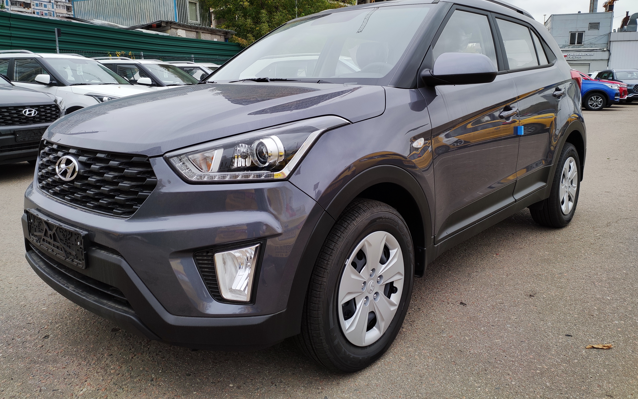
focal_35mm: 19
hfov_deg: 87.9
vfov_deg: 61.6
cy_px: 158
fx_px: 330
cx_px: 304
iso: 52
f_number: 1.79
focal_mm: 4.74
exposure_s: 1/100
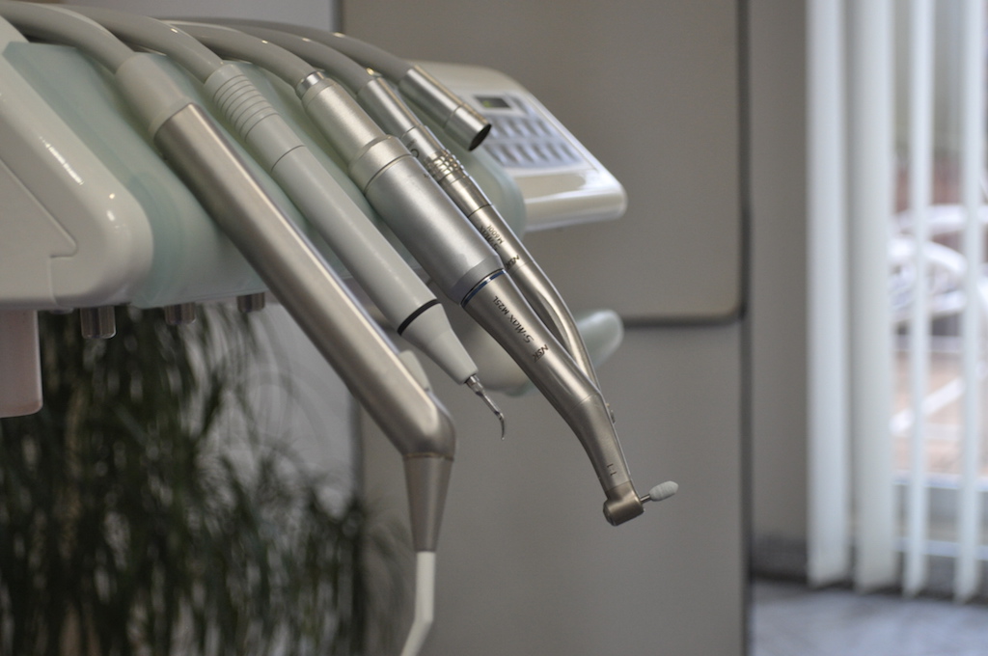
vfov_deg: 25.0
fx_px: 1480
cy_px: 328
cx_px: 494
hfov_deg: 36.9
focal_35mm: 54
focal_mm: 36
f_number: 5
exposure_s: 1/60
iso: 800
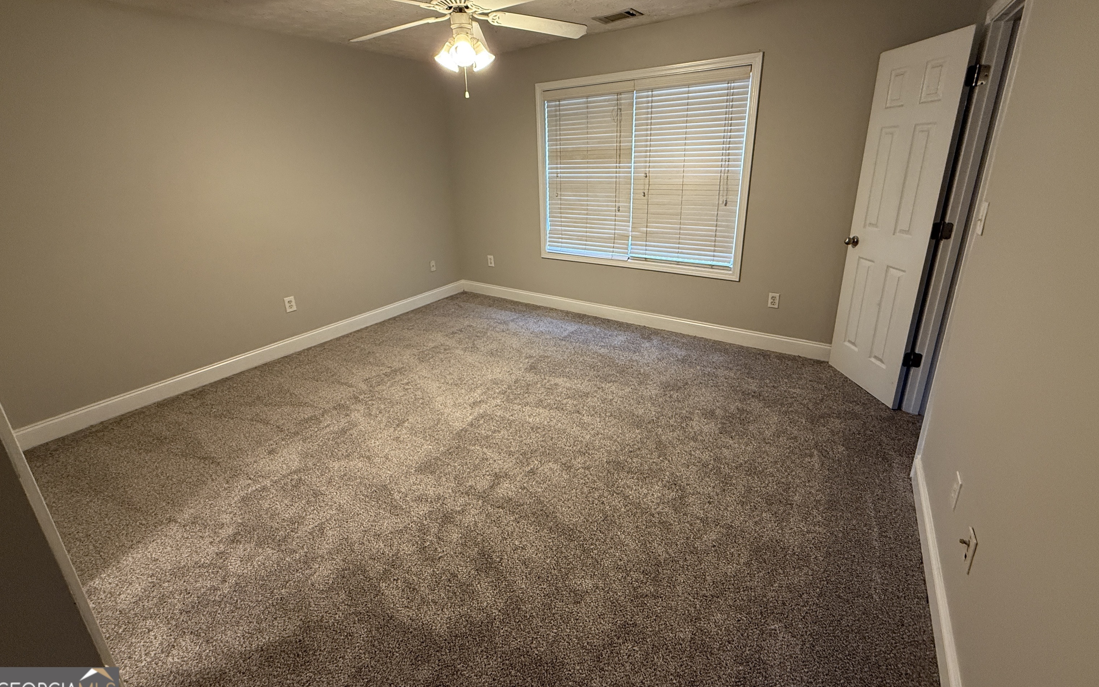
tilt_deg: -16.9
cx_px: 550
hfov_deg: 101.5
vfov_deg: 74.3
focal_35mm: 15
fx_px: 449
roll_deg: +2.0
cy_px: 292
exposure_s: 1/60
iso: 320
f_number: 2.2
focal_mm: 2.22
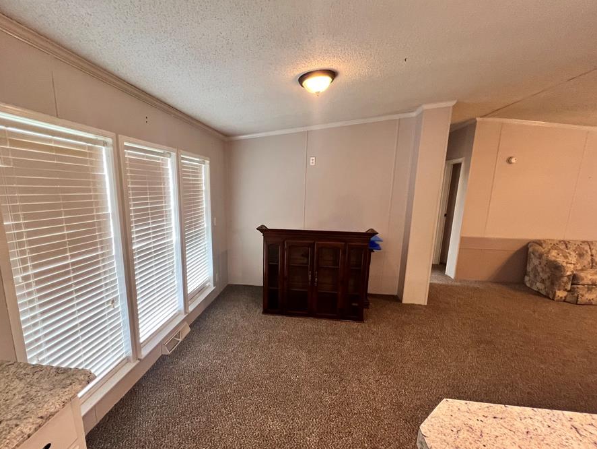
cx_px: 275
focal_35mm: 15
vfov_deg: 81.6
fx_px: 259
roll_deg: -0.3
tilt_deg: -13.5
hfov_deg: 98.0
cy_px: 243
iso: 250
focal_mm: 1.57
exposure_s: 1/60
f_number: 1.8
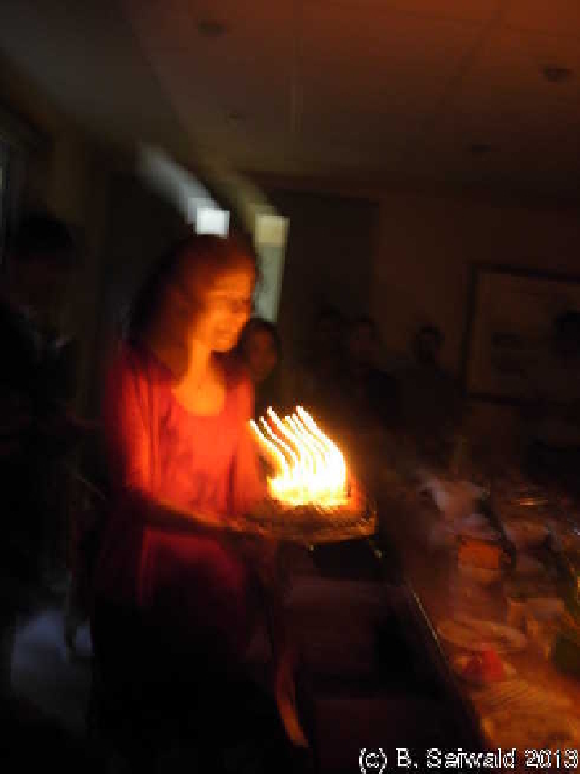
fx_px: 849
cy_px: 387
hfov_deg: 37.7
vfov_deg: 49.0
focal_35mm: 38
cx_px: 290
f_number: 2.9
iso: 200
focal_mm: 6.3
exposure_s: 1/1.4
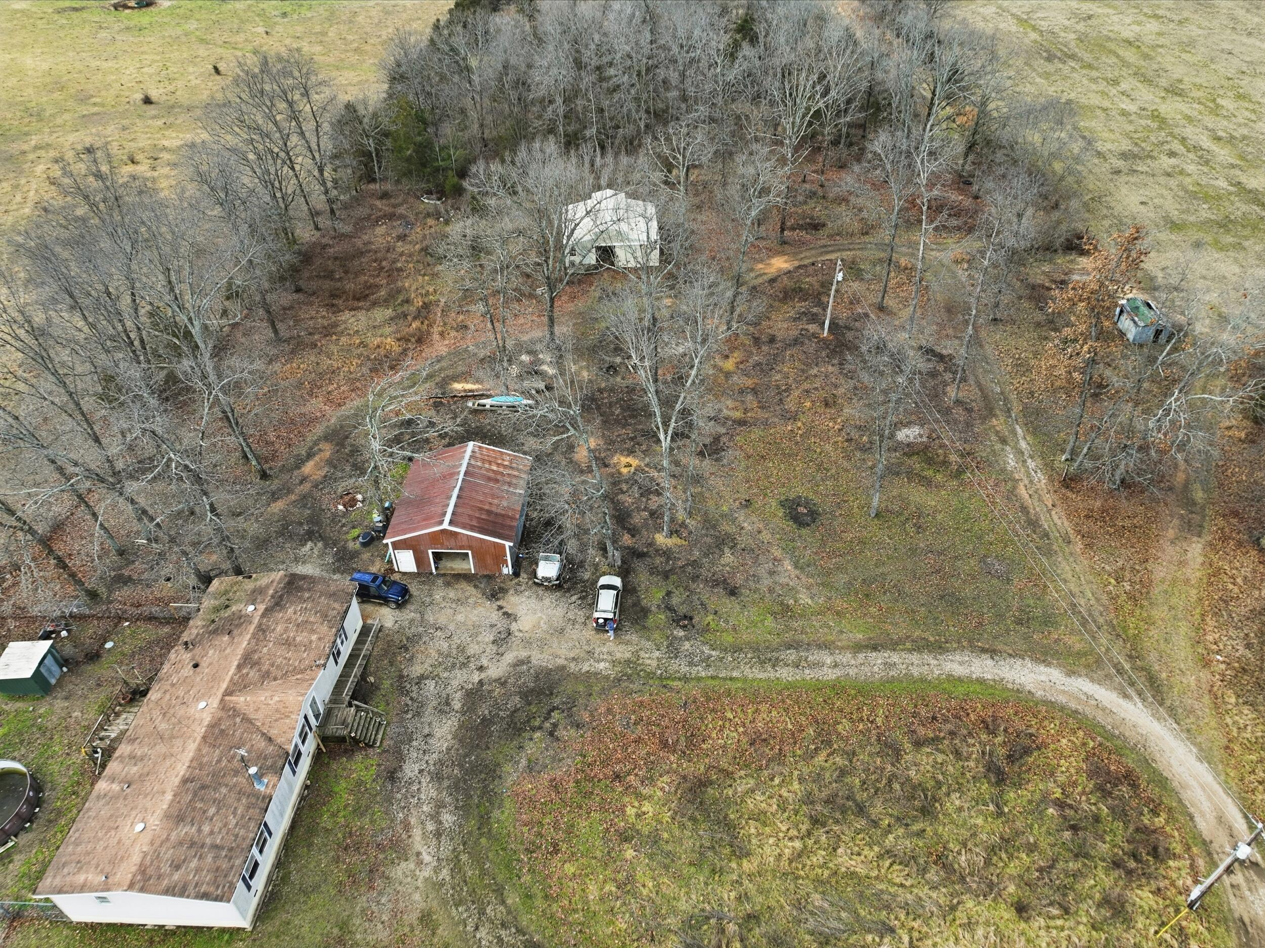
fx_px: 877
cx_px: 632
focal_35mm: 24
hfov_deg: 71.6
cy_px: 474
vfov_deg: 56.8
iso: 100
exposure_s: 1/1000
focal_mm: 12.3
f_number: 2.8
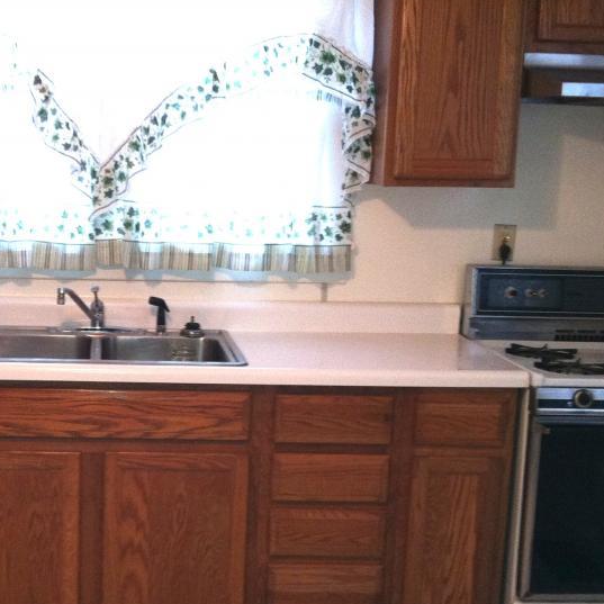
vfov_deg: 29.1
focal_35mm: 59
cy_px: 333
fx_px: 1165
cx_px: 144
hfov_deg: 28.6
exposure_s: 1/15
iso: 160
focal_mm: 3.85
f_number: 2.8
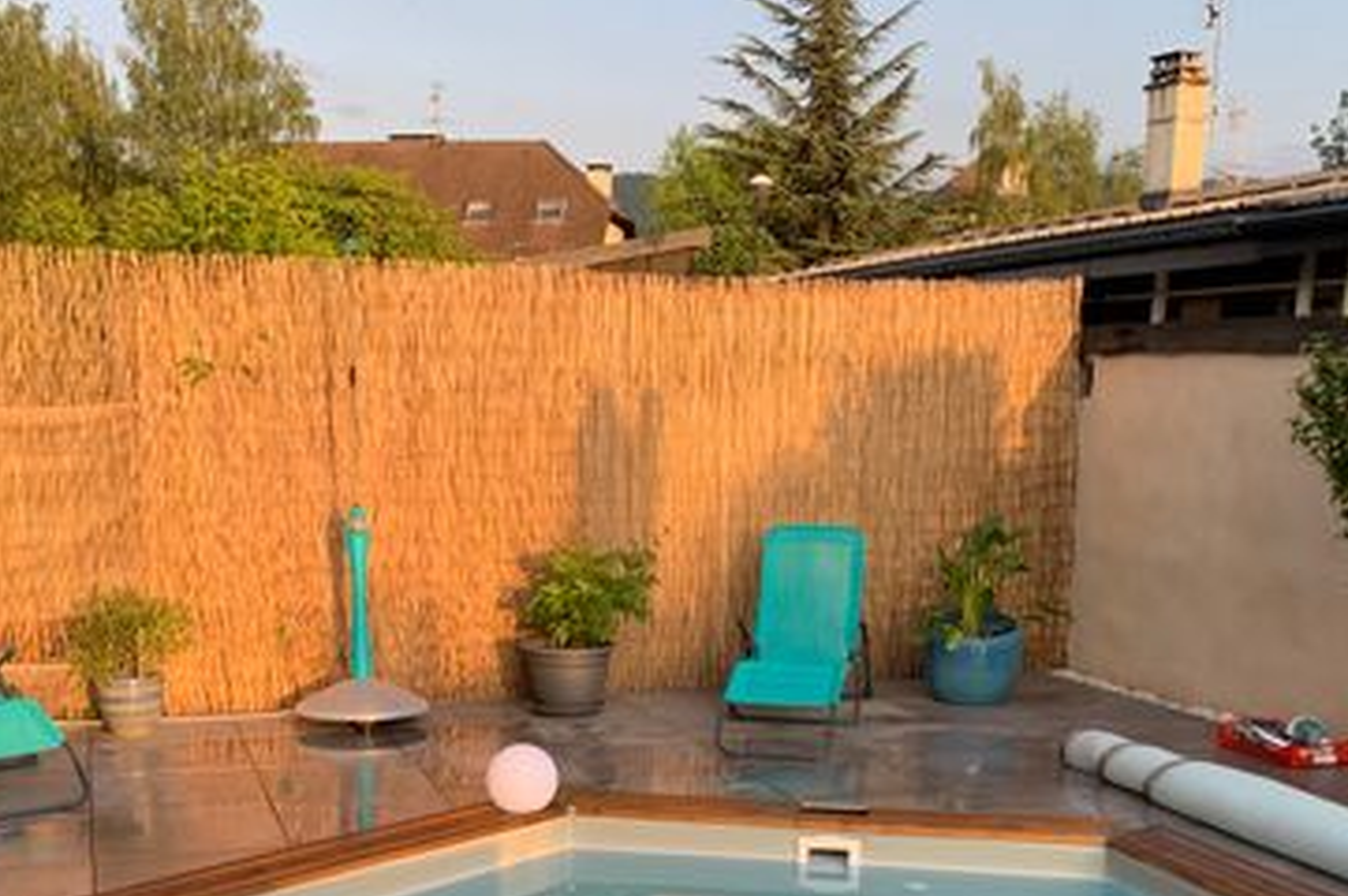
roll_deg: -0.6
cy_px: 750
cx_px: 680
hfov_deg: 43.6
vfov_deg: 29.0
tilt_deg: -12.6
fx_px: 1683
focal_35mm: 45
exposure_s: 1/231
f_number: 1.8
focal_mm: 4.25
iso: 25
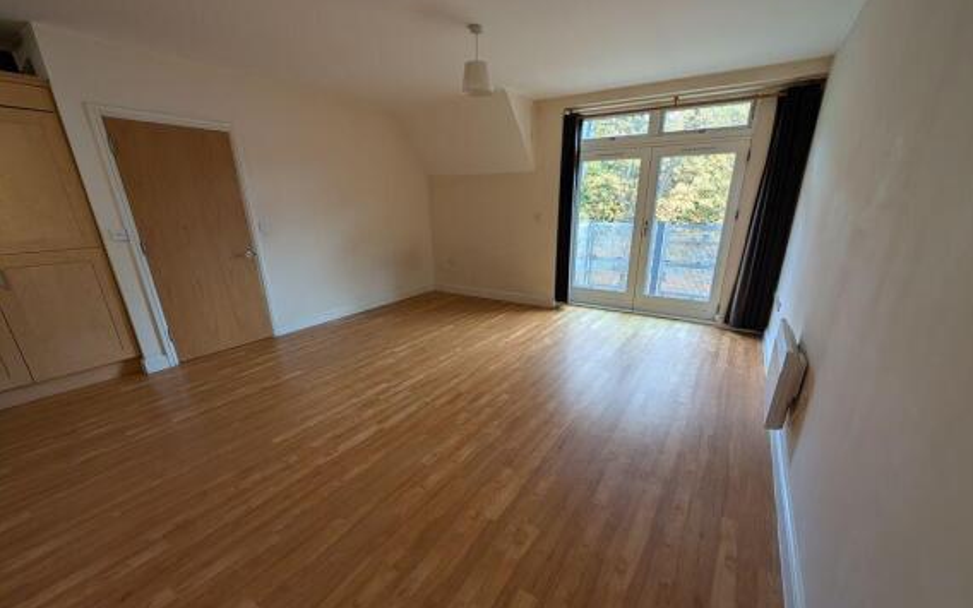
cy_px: 330
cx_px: 495
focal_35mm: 13
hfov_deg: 109.3
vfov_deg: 82.6
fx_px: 345
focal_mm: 2.02
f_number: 1.7
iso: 57
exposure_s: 1/100
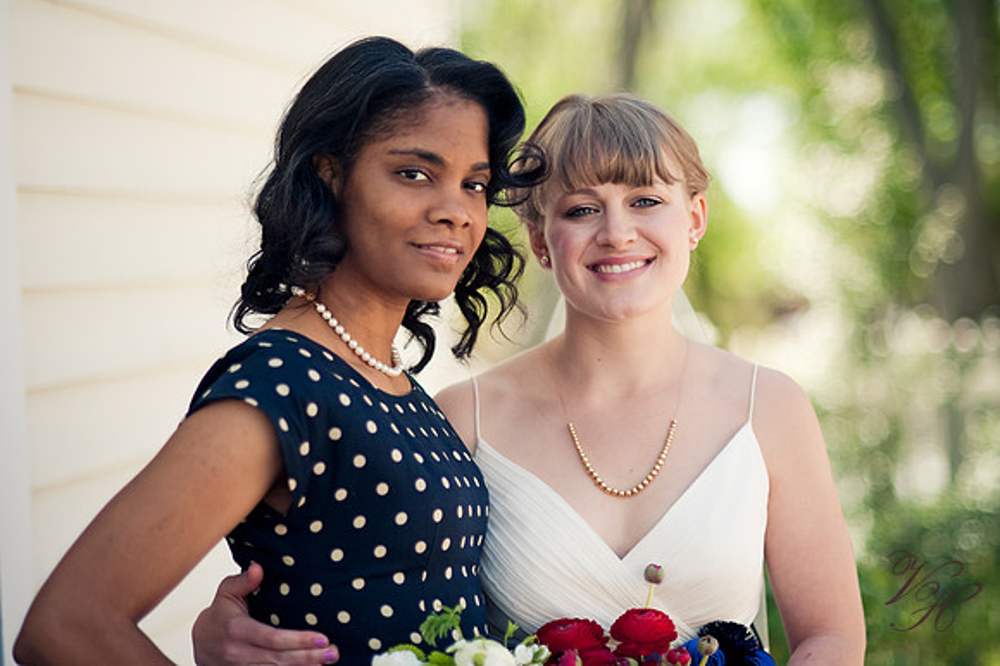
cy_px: 333
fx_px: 2360
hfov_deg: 23.9
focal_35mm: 85
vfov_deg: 16.1
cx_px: 500
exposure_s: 1/1600
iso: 200
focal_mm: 85
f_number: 1.8
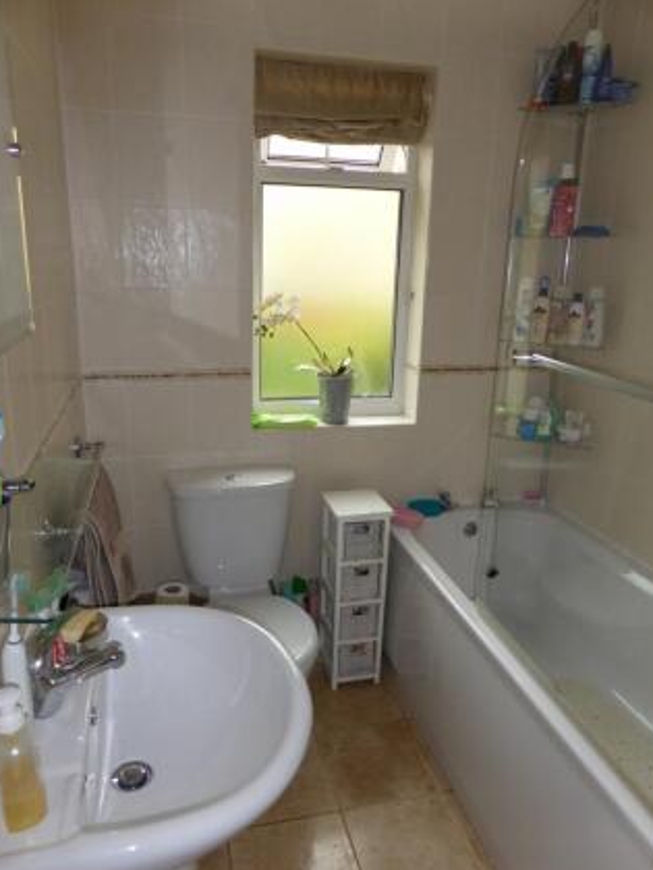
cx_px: 325
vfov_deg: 69.4
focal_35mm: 25
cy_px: 446
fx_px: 629
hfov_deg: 54.9
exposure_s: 1/60
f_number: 3.3
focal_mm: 4.3
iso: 160
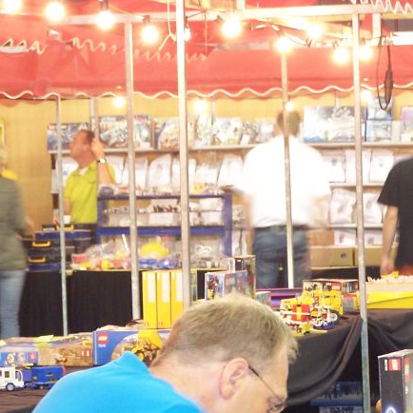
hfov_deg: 7.2
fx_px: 3294
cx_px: 280
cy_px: 396
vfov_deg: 7.2
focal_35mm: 244
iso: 140
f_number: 3.2
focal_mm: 19.4
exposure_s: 1/3
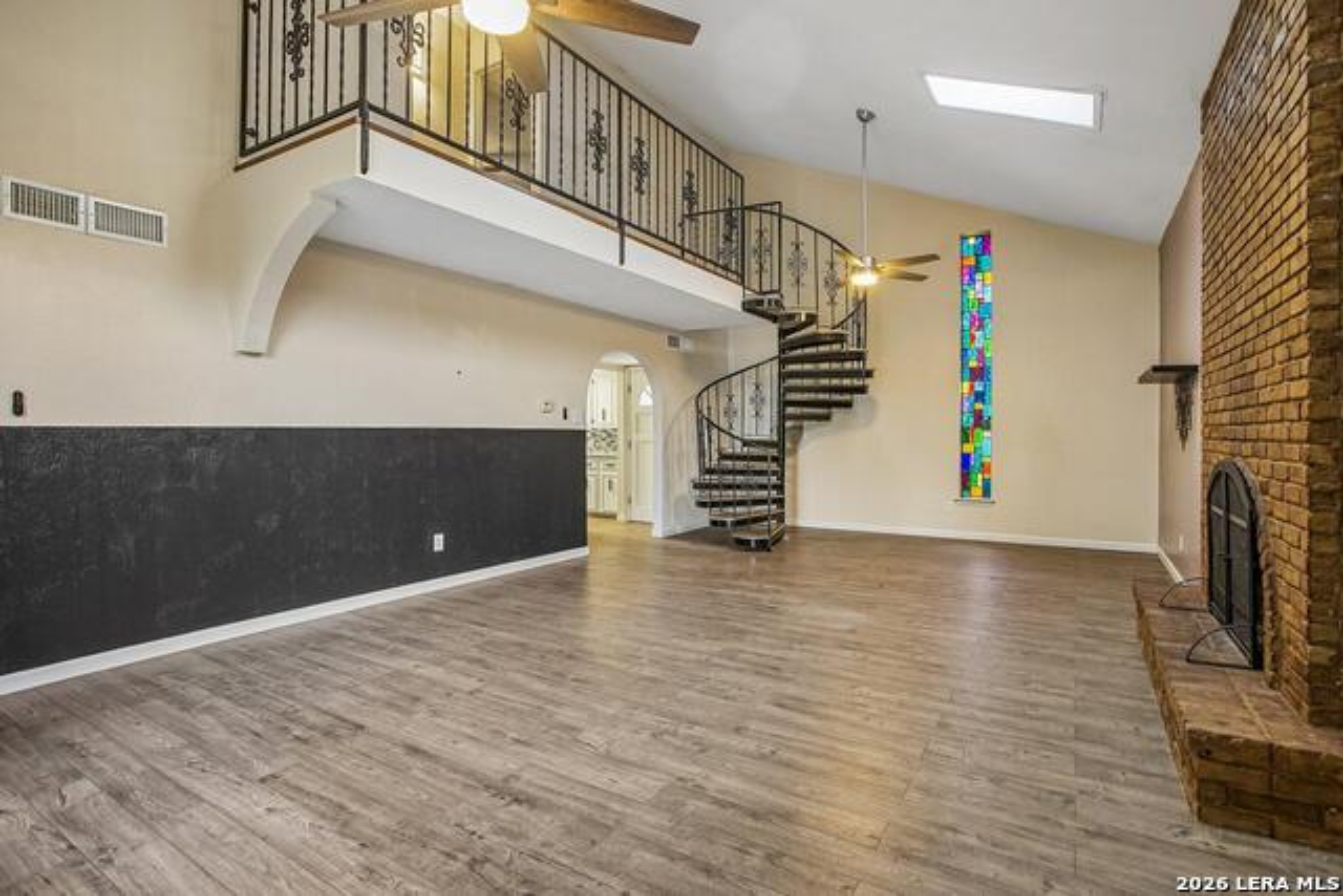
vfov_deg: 70.5
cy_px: 448
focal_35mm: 17
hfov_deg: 93.3
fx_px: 634
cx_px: 672
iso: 100
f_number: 7.1
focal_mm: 17
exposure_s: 1/2.5
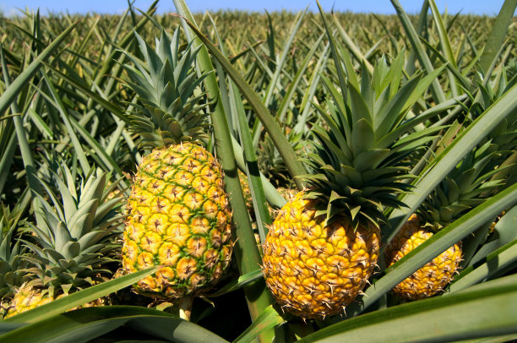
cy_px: 172
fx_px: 344
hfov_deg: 73.8
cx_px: 258
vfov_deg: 53.0
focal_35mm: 24
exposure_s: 1/640
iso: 100
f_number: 5.6
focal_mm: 16
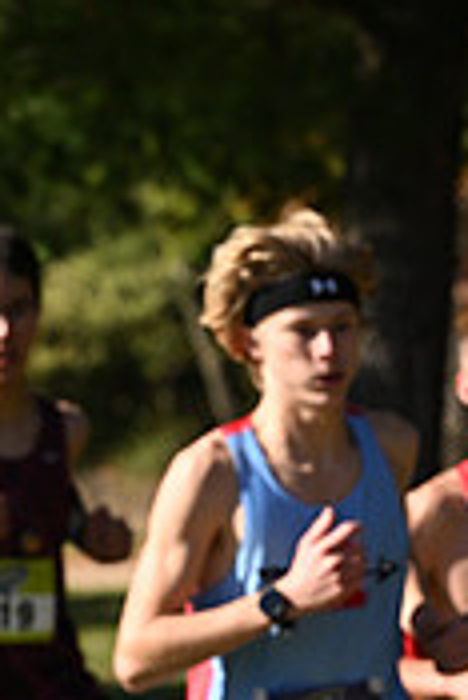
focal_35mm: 448
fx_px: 8718
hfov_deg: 3.0
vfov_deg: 4.6
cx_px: 1156
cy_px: 662
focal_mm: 135
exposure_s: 1/1000
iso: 400
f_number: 7.1
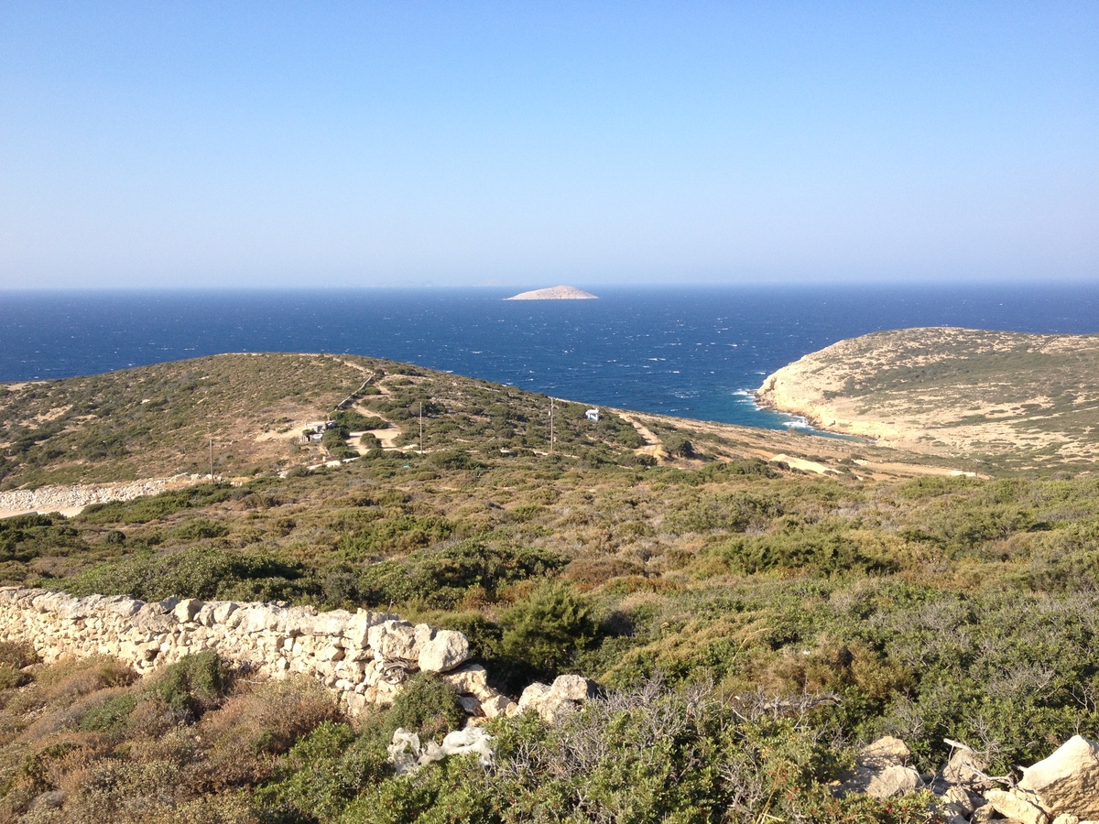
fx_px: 1111
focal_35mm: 35
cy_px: 412
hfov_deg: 52.6
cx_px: 550
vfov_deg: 40.7
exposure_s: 1/1004
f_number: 2.4
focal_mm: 4.28
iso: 50
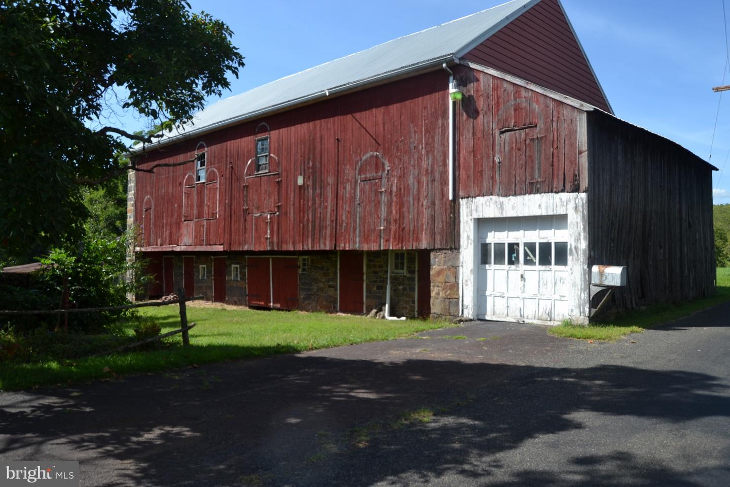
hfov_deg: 67.4
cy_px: 244
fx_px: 547
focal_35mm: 27
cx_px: 365
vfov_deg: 47.9
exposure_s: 1/200
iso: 100
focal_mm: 18
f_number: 7.1
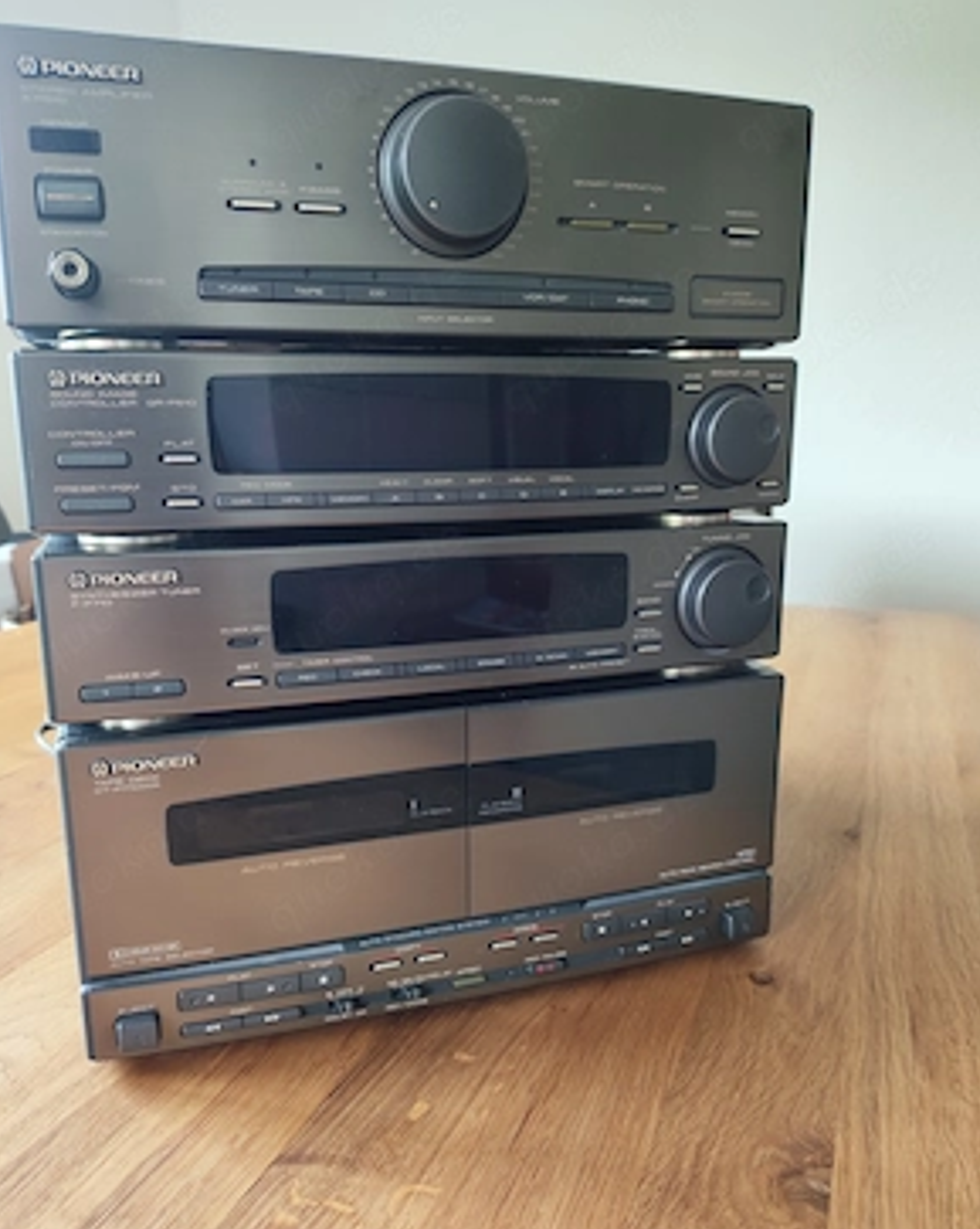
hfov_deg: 53.1
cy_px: 648
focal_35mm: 27
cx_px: 488
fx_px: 980
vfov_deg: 64.1
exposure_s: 1/33.3
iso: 200
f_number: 1.79
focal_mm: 4.71
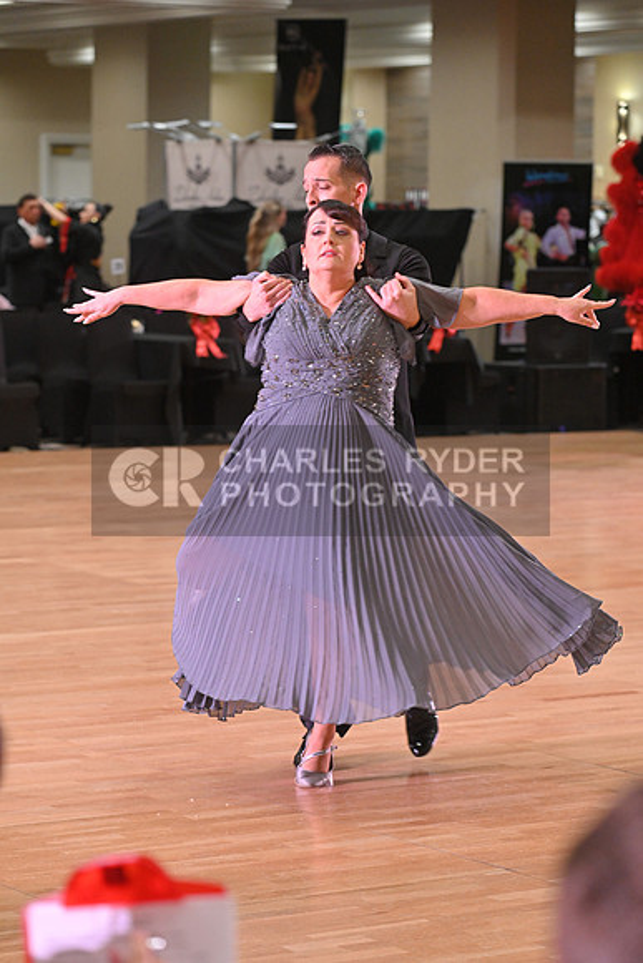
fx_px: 3213
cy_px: 482
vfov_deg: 17.1
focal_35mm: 120
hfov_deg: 11.4
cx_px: 322
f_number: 5
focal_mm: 120
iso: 3200
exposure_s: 1/320
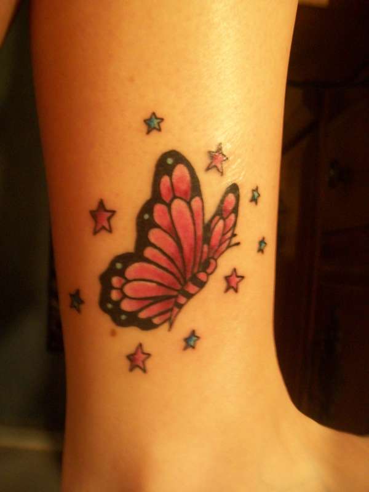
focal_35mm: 36
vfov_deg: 51.4
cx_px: 184
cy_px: 246
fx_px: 512
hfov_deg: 39.7
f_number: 2.7
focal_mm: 6
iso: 162
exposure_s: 1/8
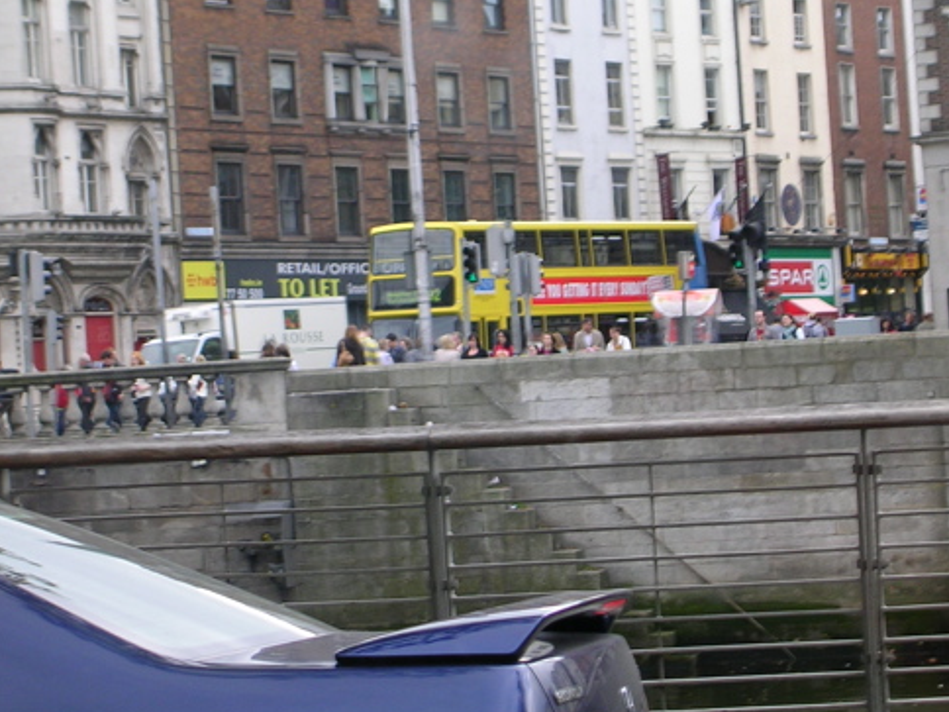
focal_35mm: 152
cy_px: 314
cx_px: 451
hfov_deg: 13.0
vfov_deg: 9.8
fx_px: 4167
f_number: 4.9
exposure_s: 1/10.8
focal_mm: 17.4
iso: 50
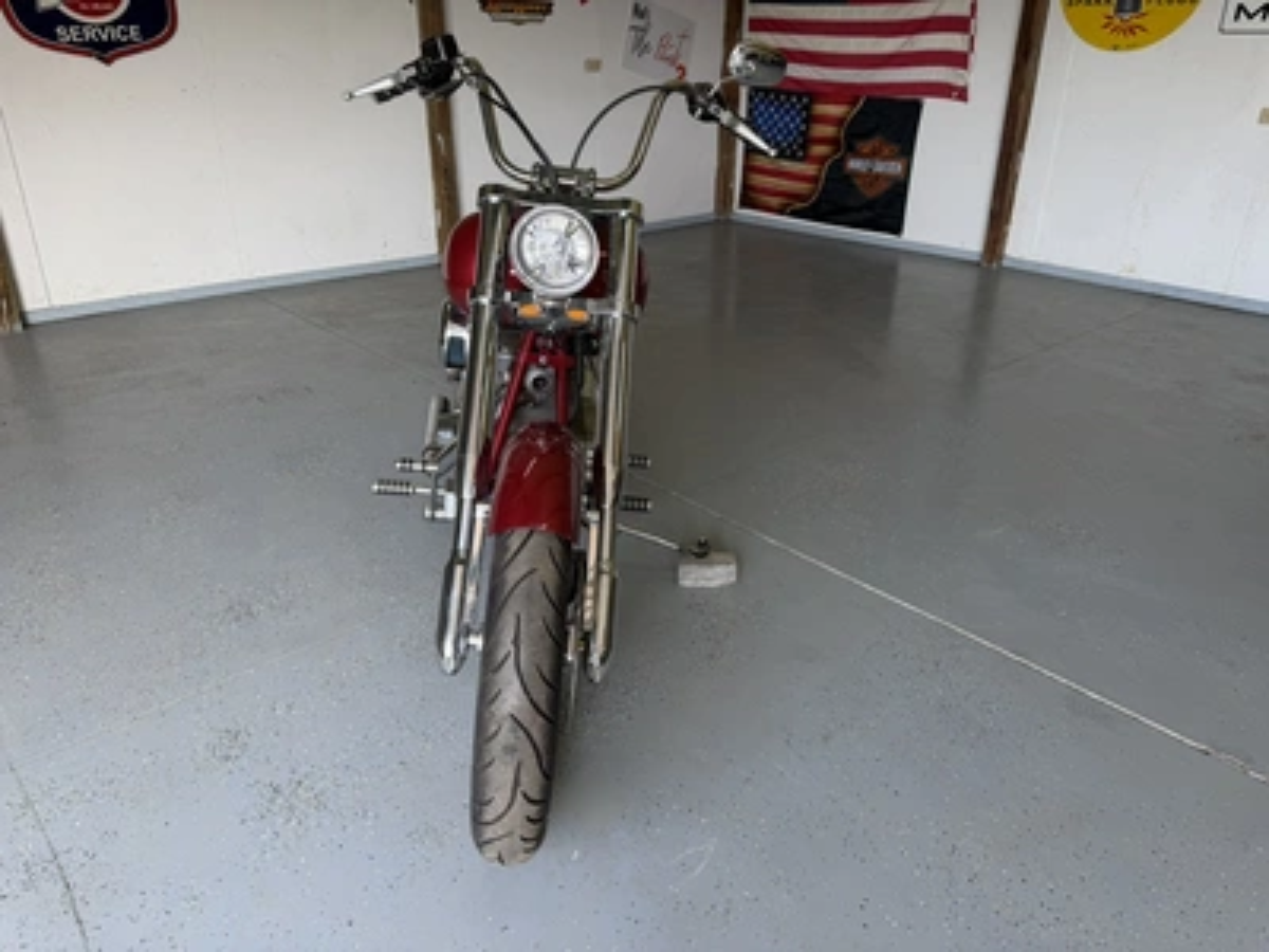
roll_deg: +1.2
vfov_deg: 56.8
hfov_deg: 71.6
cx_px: 634
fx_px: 880
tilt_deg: -25.5
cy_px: 476
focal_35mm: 24
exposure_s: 1/184
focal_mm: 6.76
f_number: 1.78
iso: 64
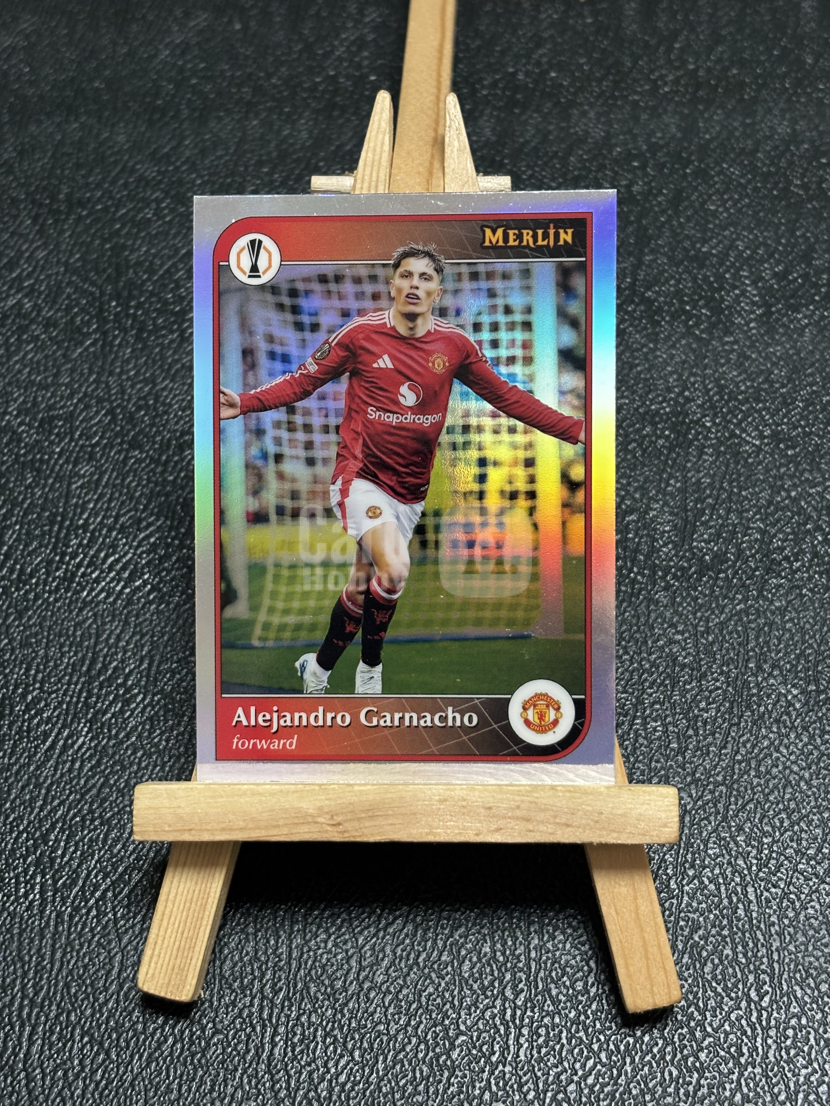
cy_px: 553
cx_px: 415
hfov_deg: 28.0
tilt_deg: -59.1
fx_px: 1662
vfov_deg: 36.8
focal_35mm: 52
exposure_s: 1/40
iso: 250
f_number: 1.6
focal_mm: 5.96
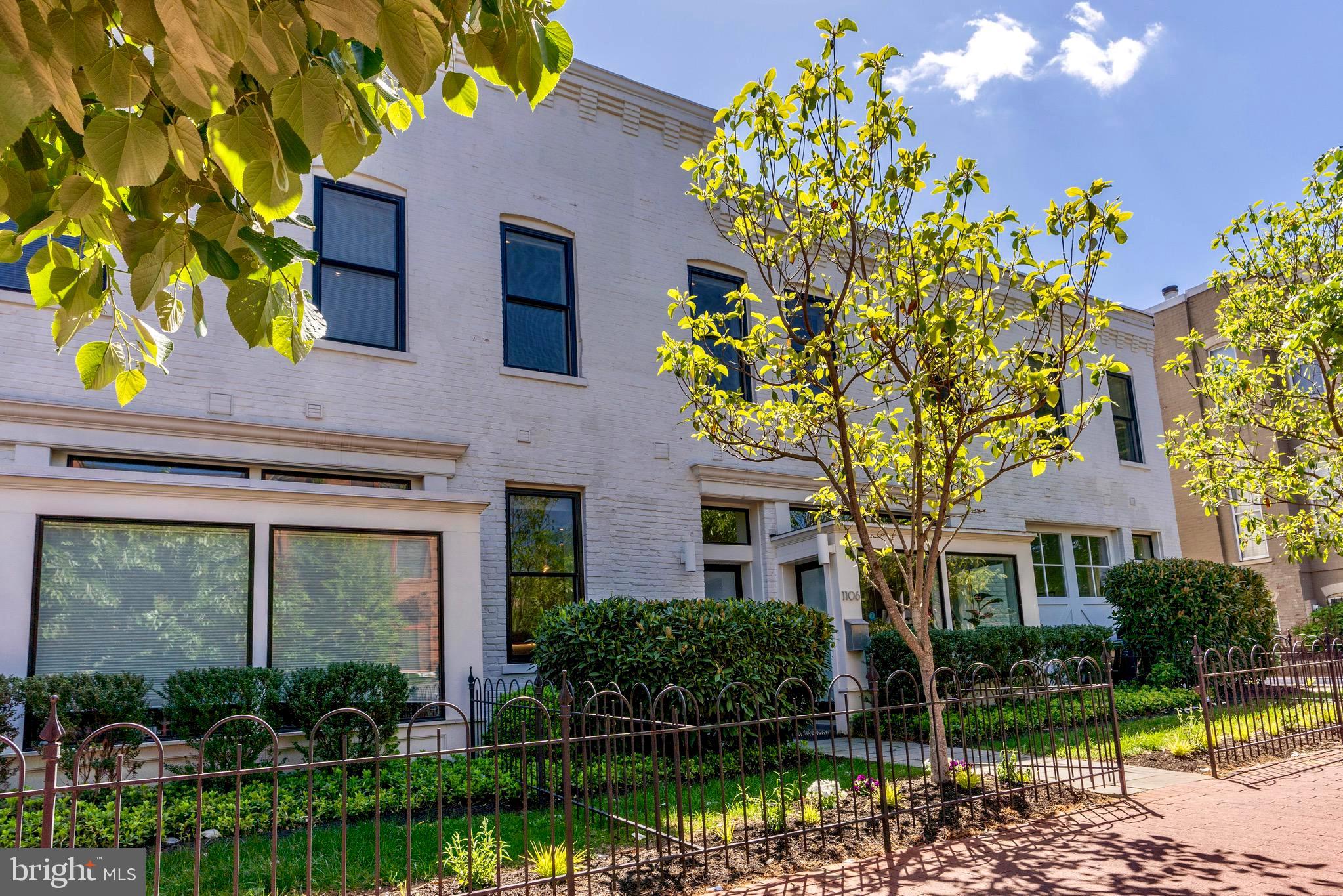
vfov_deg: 61.9
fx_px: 746
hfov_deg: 84.0
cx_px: 672
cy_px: 448
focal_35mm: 20
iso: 200
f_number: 8
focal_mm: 20
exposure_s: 1/500
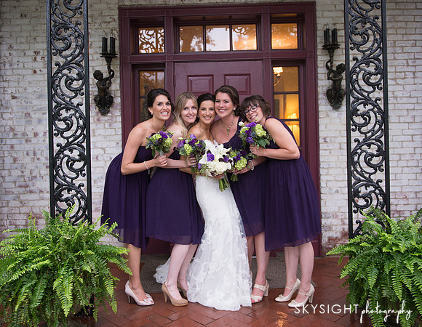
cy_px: 138
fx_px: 447
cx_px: 216
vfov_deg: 40.1
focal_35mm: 36
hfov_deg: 50.6
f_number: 2.8
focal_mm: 28
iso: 640
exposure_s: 1/80
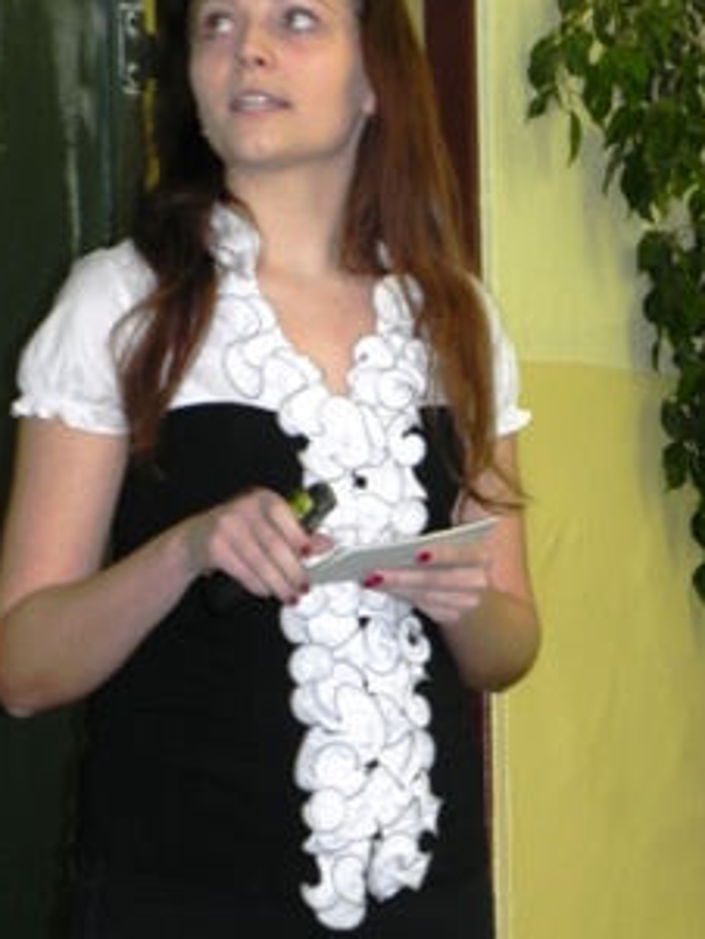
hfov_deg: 8.5
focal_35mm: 174
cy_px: 418
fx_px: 4722
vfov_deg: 11.4
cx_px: 434
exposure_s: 1/30
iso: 200
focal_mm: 20.8
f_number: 4
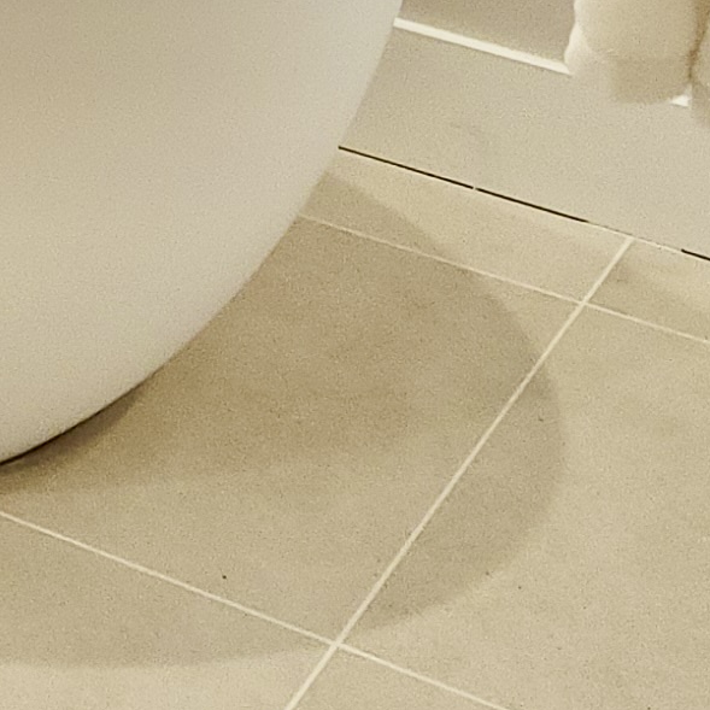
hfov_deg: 11.6
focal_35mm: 138
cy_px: -914
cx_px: -612
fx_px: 3202
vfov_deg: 11.0
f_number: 1.8
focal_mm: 5.4
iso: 80
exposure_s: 1/60
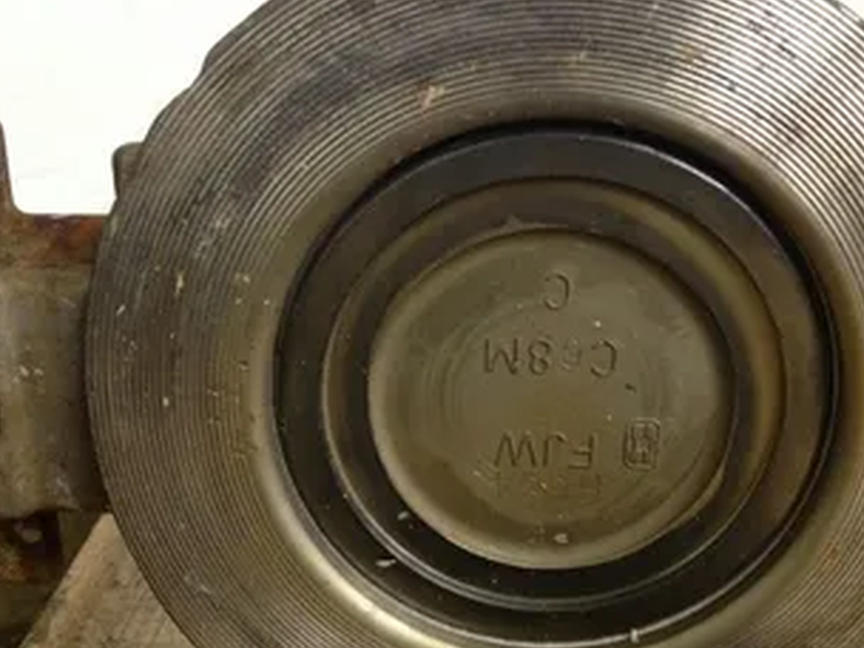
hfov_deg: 41.0
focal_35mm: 46
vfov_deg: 31.4
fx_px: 1148
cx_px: 534
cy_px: 401
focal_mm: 4.28
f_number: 2.4
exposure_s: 1/20
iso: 320
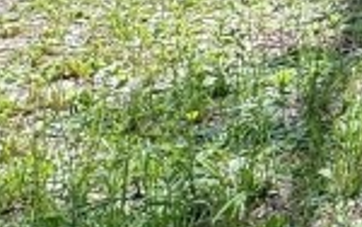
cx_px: 753
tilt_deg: +2.2
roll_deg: +1.3
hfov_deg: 15.6
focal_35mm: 101
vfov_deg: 11.8
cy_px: -203
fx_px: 997
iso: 40
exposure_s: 1/264
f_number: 2.2
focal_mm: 2.22
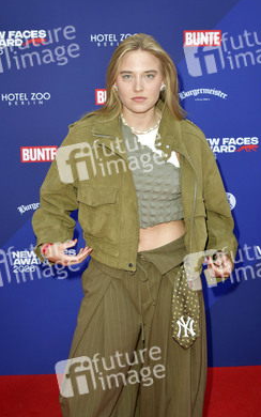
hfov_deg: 28.0
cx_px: 141
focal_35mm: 46
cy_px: 212
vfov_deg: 43.5
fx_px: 523
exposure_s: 1/200
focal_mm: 44
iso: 640
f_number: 6.3
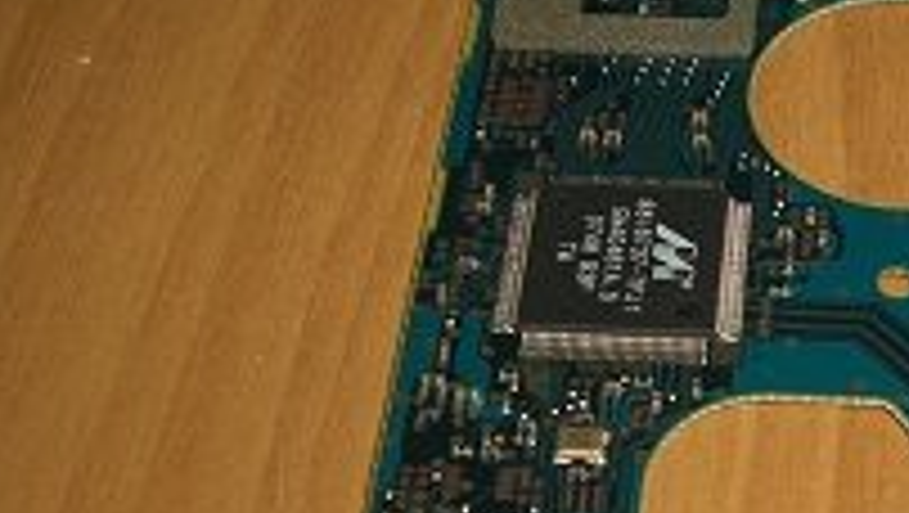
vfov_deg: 13.1
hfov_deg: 22.2
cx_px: 922
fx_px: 2219
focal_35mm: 92
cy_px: 430
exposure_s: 1/30
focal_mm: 7.9
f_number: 5.6
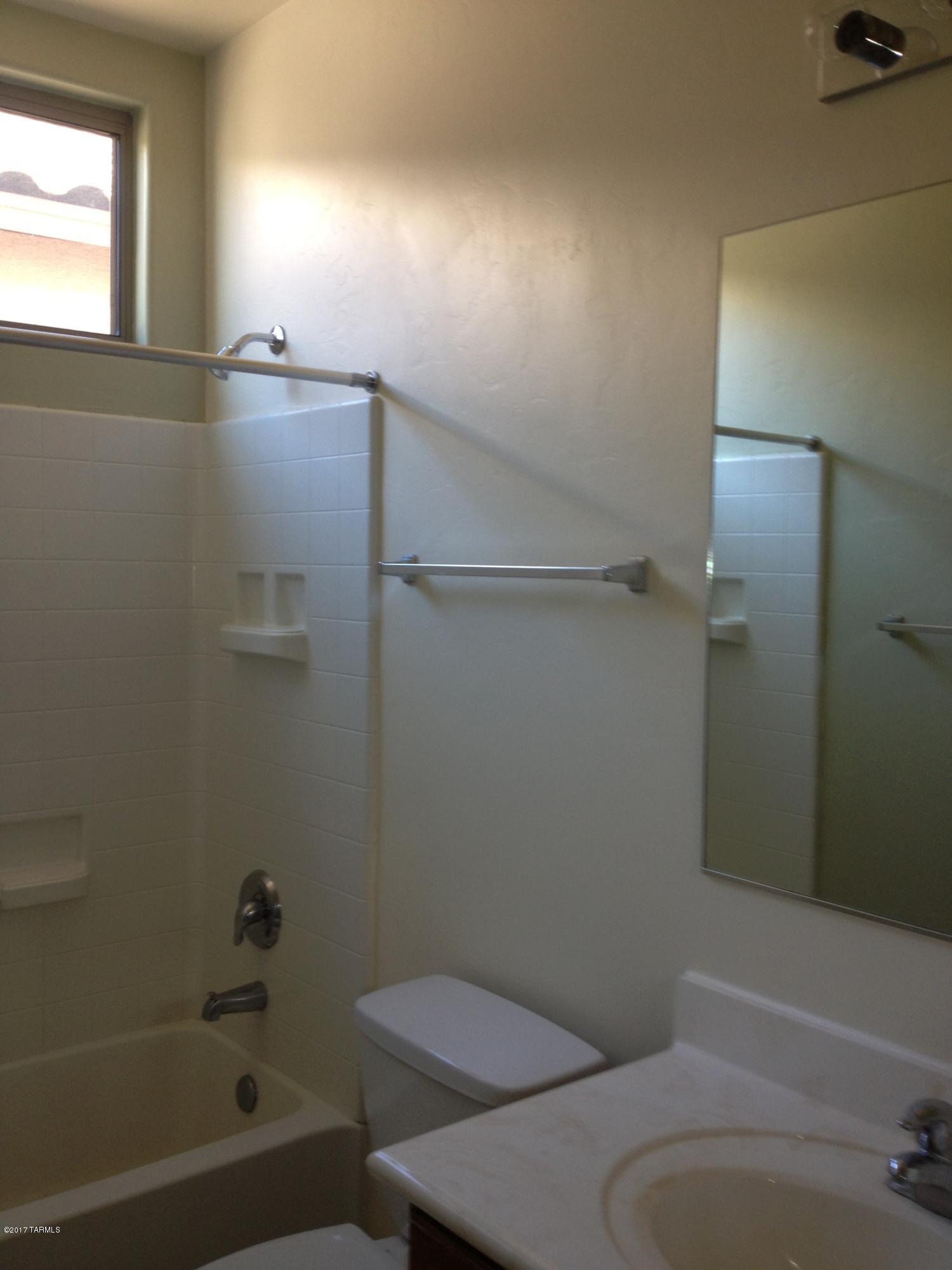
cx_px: 476
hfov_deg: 40.7
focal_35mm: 35
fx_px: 1283
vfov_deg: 52.6
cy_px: 635
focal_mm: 4.28
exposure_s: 1/30
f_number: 2.4
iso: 64
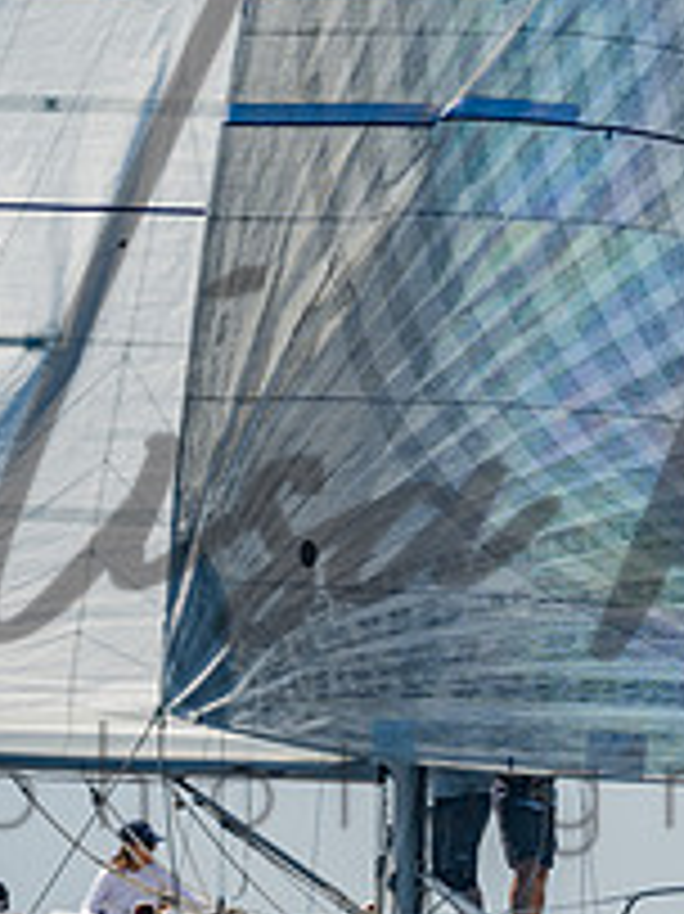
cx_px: 873
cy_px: 600
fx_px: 9679
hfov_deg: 4.0
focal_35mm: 367
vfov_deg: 5.4
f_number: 6.3
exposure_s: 1/320
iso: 160
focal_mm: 110
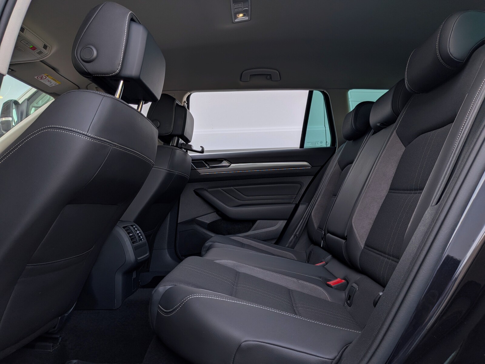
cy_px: 182
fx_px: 336
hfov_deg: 71.6
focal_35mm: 24
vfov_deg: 56.8
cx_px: 242
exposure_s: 1/292
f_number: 1.7
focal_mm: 4.53
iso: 31
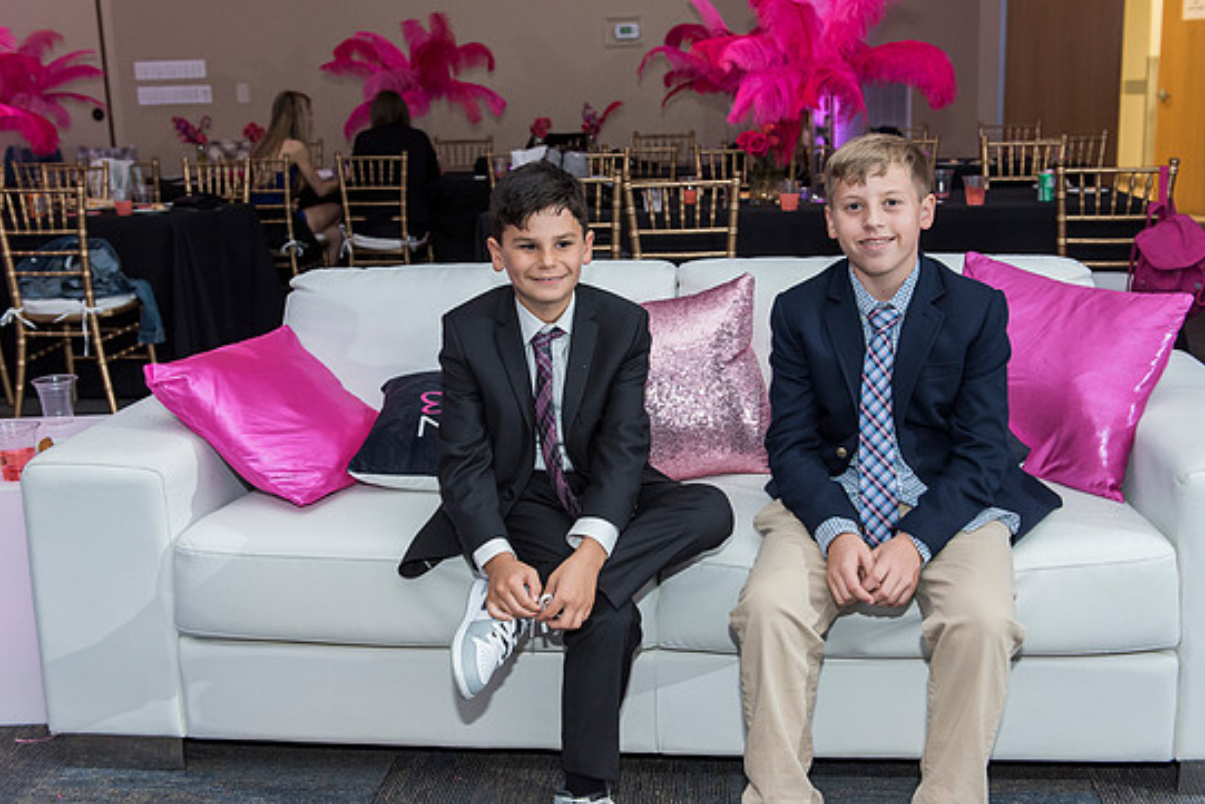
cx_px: 618
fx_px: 1306
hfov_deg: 49.5
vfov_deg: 34.2
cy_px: 361
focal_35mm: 39
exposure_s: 1/100
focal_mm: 35
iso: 1250
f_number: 4
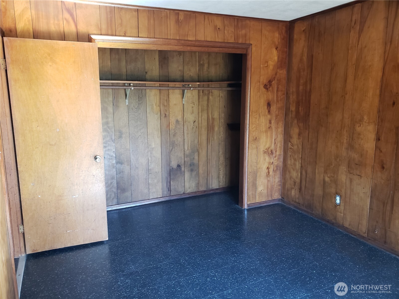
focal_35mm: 26
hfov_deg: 67.3
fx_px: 300
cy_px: 150
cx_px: 200
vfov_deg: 53.1
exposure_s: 1/29
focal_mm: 4.3
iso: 250
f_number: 2.4
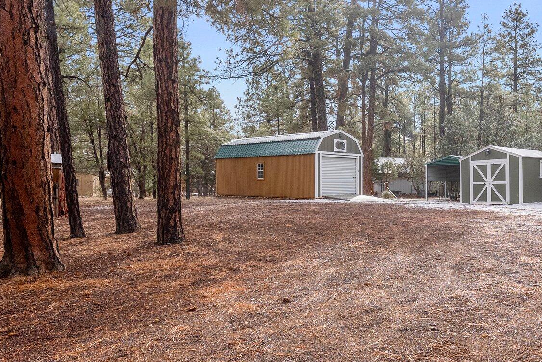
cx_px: 400
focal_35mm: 29
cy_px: 183
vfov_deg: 45.0
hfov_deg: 60.5
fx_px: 437
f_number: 8
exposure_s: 1/1000
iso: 800
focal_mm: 16
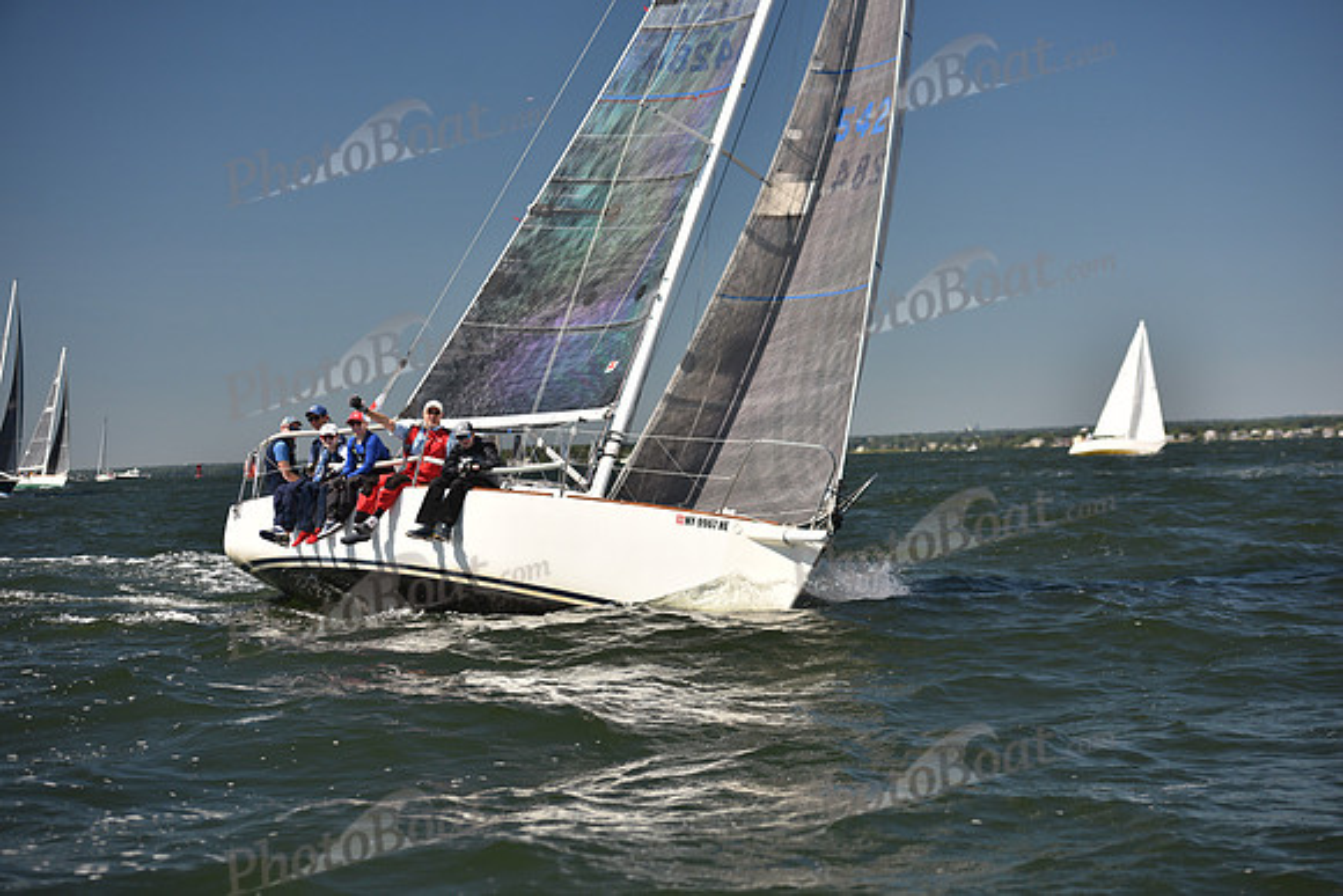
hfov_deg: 28.8
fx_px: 2612
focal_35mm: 70
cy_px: 448
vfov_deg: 19.5
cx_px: 672
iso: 250
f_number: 3.5
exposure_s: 1/1250
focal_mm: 70
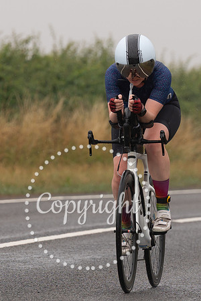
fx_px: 4564
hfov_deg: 2.5
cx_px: 132
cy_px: 148
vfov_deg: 3.8
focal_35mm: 545
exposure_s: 1/1000
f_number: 4
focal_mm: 170
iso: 100
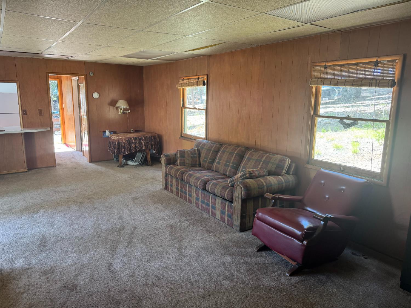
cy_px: 154
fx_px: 285
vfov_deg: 56.8
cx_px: 206
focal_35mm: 24
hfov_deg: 71.6
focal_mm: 6.76
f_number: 1.78
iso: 200
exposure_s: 1/121
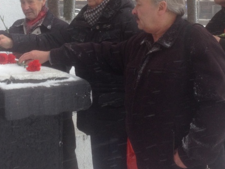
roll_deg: -0.7
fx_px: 533
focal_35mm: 82
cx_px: 102
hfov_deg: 23.8
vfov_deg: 17.8
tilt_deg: -6.1
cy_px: 32
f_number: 2.4
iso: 50
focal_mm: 4.28
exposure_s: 1/138
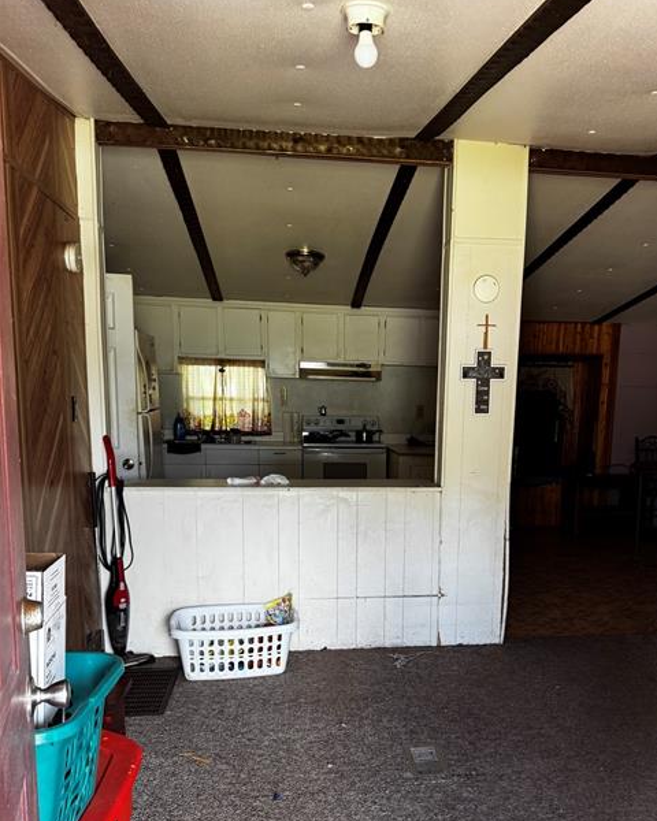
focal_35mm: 30
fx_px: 729
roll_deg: -1.2
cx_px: 393
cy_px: 509
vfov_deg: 58.1
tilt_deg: -11.2
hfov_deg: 48.2
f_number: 1.78
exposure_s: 1/121
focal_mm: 6.76
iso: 200
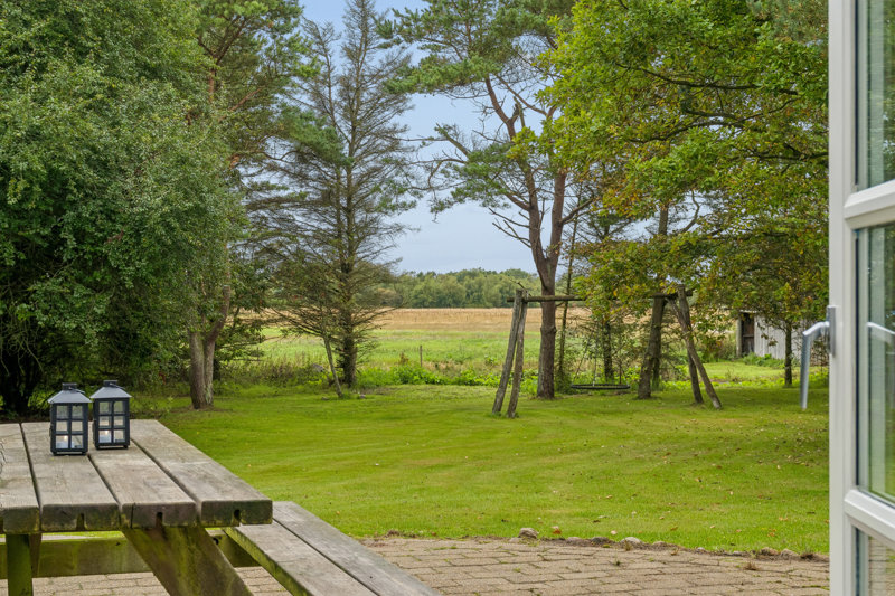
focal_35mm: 57
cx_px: 448
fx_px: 1417
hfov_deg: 35.1
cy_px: 298
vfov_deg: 23.8
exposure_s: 1/100
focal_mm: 38
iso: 200
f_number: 8
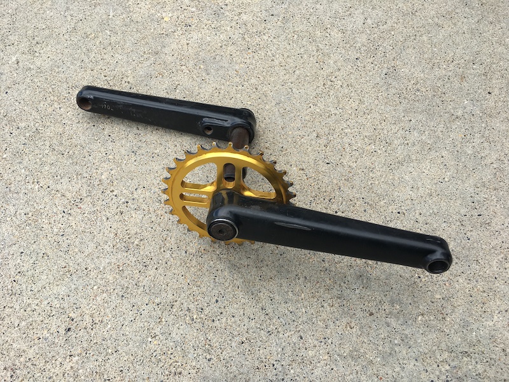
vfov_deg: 48.2
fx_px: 426
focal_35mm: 29
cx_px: 254
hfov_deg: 61.7
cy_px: 191
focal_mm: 4.15
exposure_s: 1/578
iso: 25
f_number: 2.2
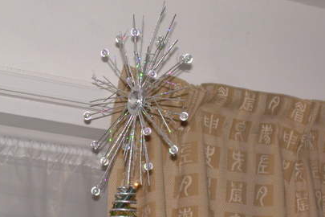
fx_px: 1634
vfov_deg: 7.6
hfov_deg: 11.4
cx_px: 143
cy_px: 147
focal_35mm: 181
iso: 168
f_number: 4.9
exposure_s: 1/60
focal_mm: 18.9
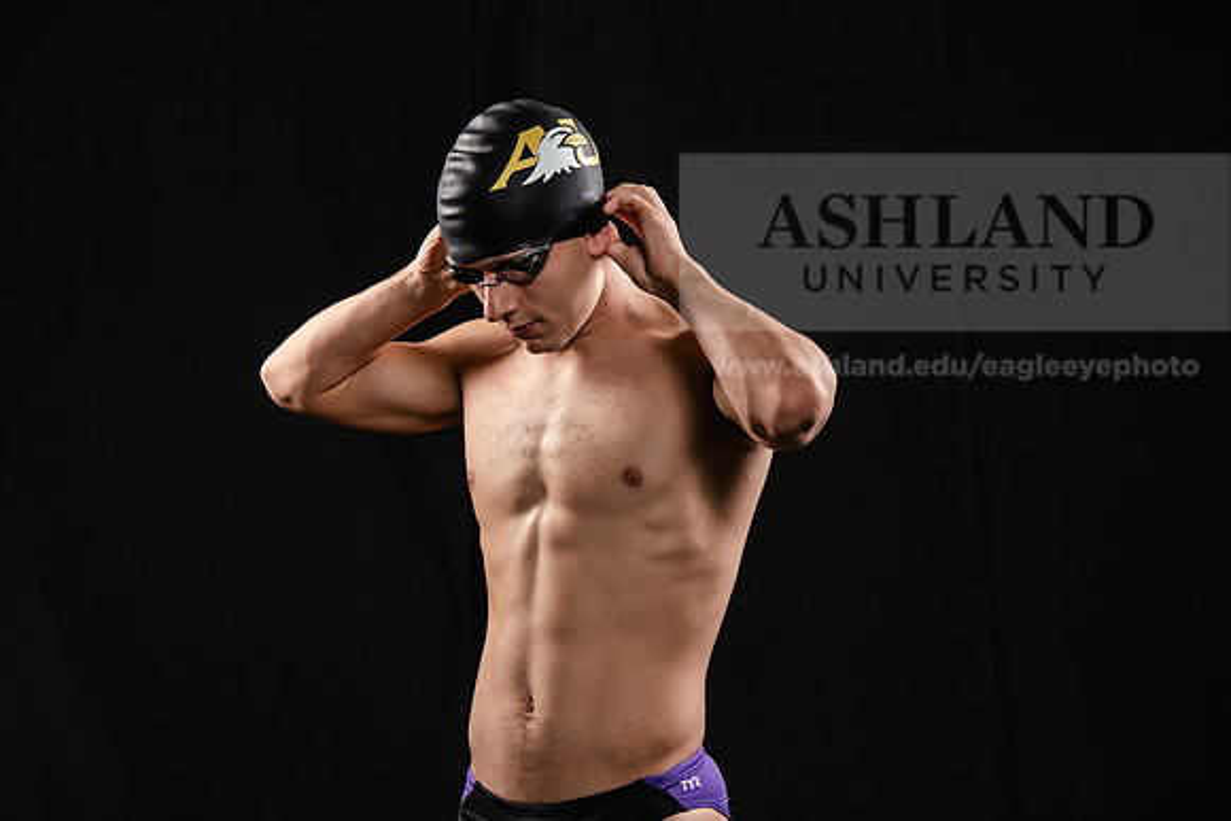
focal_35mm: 135
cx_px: 616
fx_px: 4617
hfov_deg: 15.2
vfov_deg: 10.2
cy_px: 410
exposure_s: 1/200
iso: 400
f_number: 6.3
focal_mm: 135
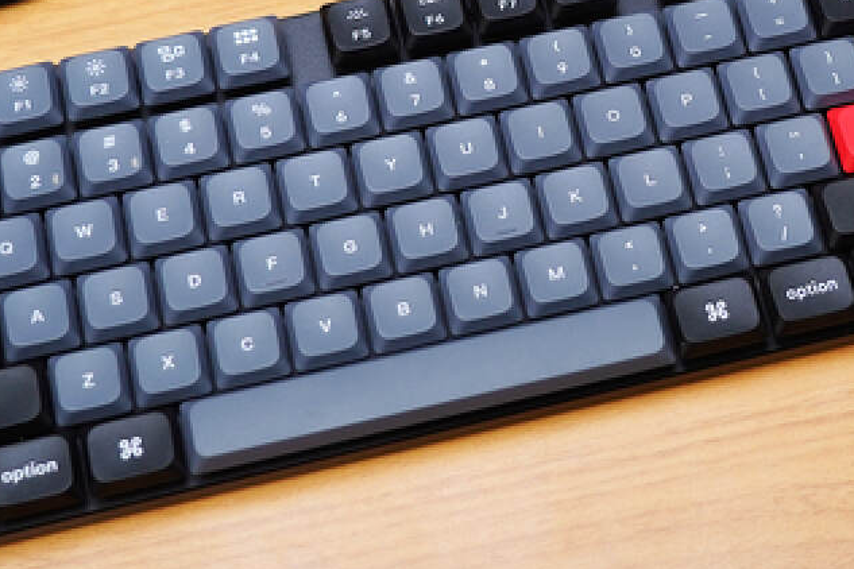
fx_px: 2491
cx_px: 700
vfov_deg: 12.9
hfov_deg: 19.2
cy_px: 30
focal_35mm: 105
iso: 250
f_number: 4
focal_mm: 41
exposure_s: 1/100
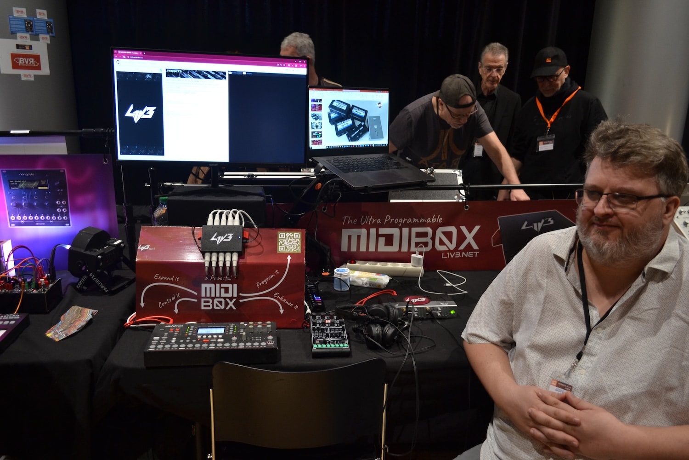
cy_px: 230
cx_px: 344
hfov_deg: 67.4
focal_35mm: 27
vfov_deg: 47.9
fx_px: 517
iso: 400
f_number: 3.5
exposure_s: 1/25
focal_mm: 18
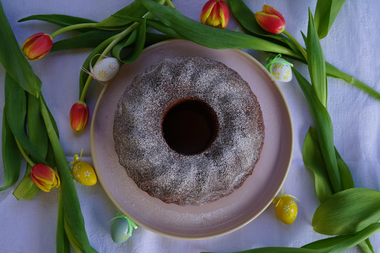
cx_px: 190
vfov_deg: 27.0
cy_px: 126
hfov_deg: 39.6
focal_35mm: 50
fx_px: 528
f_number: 5.6
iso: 100
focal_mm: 50
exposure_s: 1/60
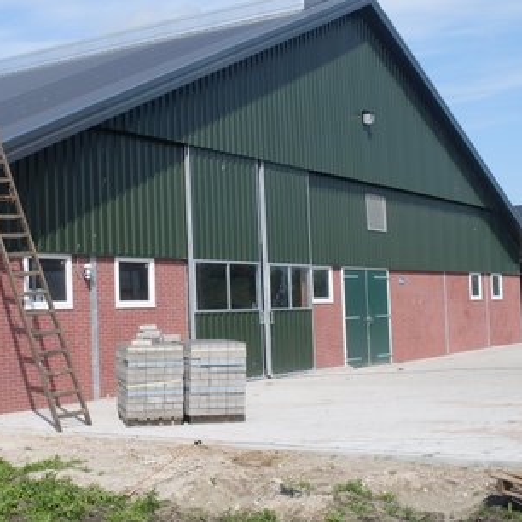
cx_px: 154
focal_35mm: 68
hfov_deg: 25.2
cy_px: 251
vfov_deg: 25.4
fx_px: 1160
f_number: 9.1
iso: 80
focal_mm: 8.1
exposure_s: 1/180
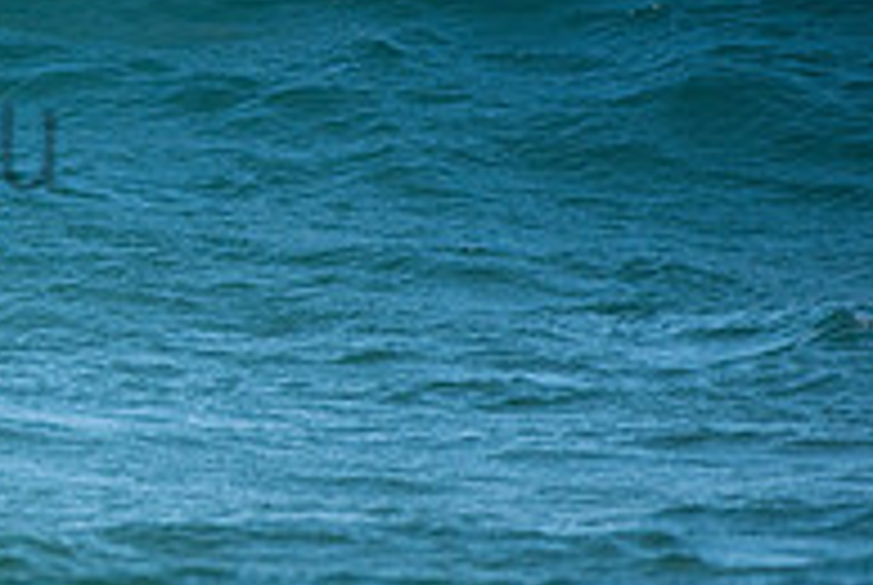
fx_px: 36236
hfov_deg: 1.4
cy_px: 88
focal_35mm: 1492
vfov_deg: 0.9
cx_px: -418
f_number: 5.6
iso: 400
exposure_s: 1/2500
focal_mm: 500
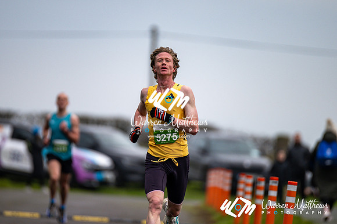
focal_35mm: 450
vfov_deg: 3.1
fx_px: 4210
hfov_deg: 4.6
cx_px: 168
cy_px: 112
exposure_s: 1/1600
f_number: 2.8
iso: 220
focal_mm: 300
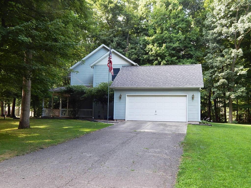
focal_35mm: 35
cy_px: 94
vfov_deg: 40.7
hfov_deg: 52.6
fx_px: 254
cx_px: 126
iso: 125
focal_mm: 6.1
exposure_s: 1/80
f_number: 3.3
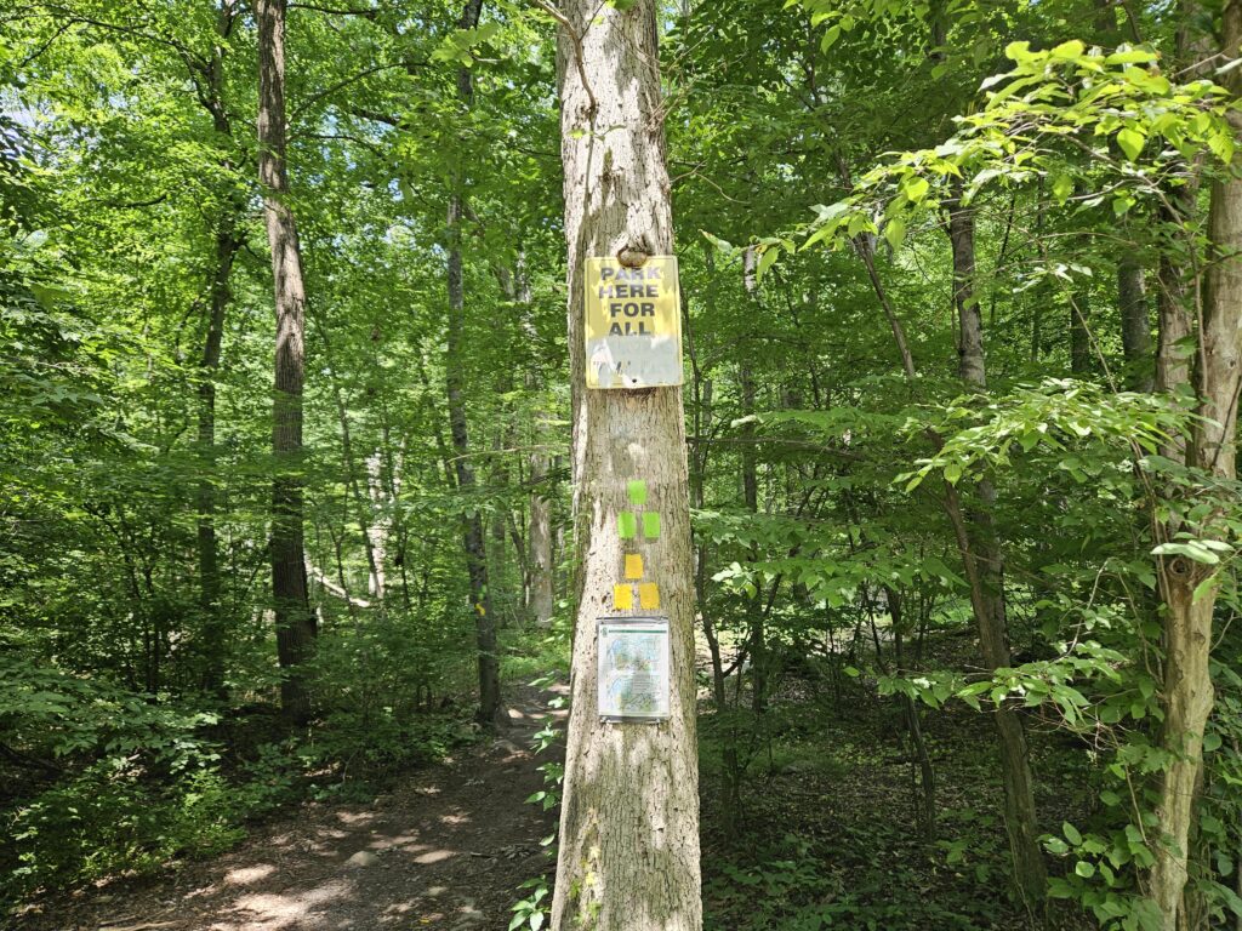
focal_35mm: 23
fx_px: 825
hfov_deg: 73.9
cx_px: 621
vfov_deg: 58.9
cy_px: 466
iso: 40
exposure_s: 1/180
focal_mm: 5.4
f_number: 1.8
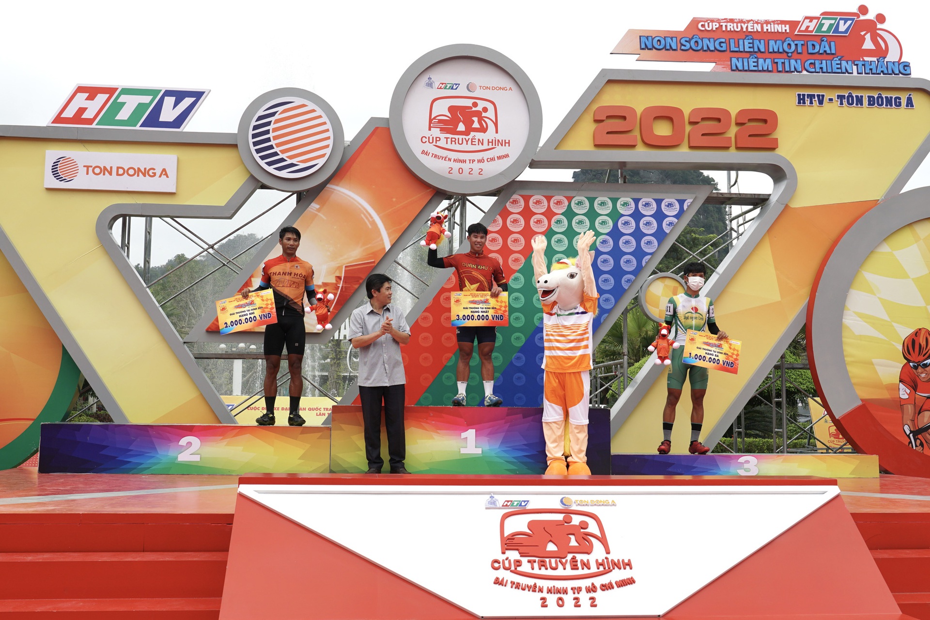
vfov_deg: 38.4
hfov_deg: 55.1
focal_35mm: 34
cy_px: 310
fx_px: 891
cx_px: 465
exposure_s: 1/500
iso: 100
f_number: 5.6
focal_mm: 23
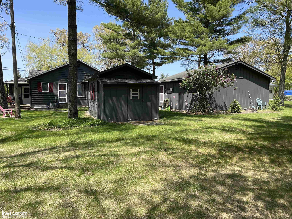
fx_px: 219
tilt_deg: -4.7
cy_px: 110
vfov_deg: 53.1
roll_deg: +0.0
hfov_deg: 67.3
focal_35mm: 26
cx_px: 146
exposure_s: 1/1247
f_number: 1.6
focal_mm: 4.2
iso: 32
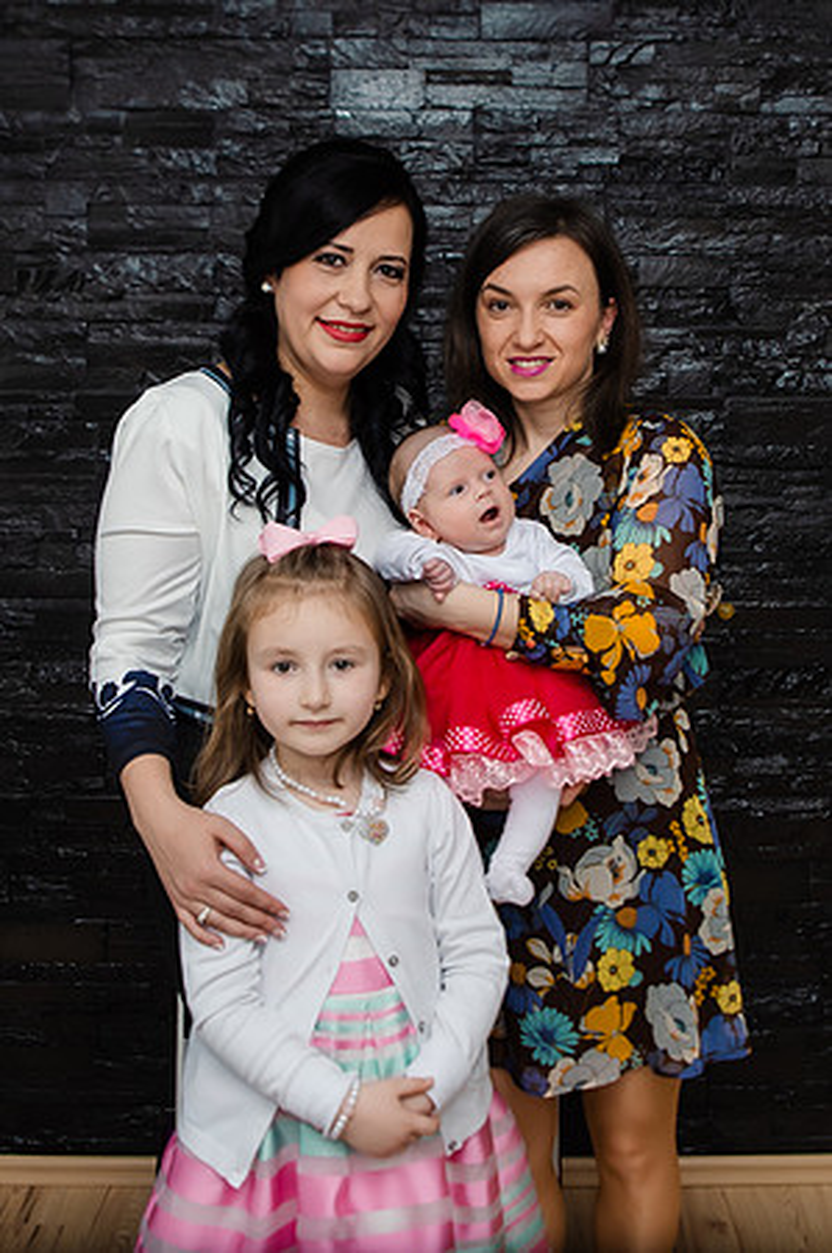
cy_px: 406
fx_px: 1692
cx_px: 452
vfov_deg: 40.1
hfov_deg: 27.6
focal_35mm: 49
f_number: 3.5
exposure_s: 1/250
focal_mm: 24
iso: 500
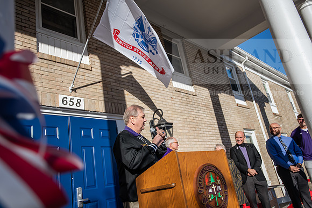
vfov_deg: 43.6
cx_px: 156
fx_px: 260
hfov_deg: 61.9
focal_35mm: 30
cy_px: 104
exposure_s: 1/1000
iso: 80
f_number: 3.5
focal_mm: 30
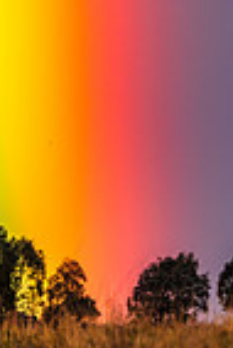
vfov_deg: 2.6
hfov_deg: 1.7
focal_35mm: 790
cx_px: 5
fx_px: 7650
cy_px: -20
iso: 400
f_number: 9
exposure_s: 1/250
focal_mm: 250
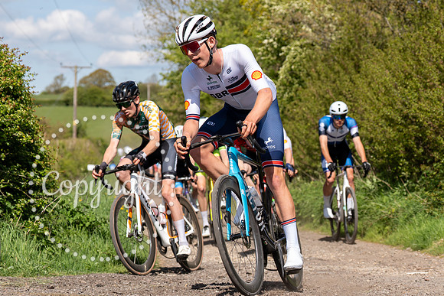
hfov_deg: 18.7
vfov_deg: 12.5
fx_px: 1344
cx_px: 283
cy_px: 66
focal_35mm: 109
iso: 100
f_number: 4
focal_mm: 70
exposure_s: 1/1000
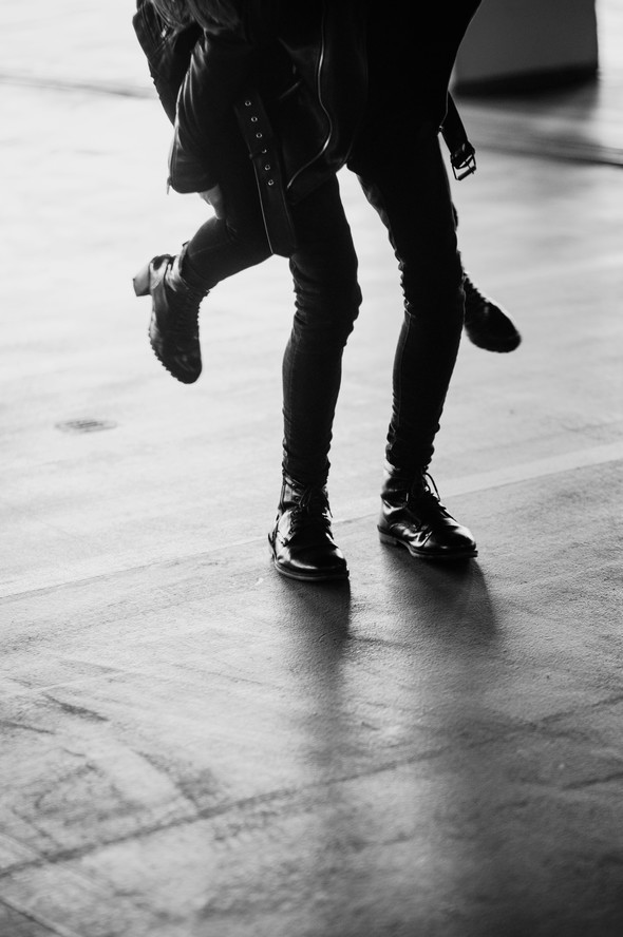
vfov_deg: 16.1
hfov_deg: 10.7
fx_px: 3317
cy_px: 468
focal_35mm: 128
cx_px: 312
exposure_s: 1/160
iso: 400
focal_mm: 85
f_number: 1.8
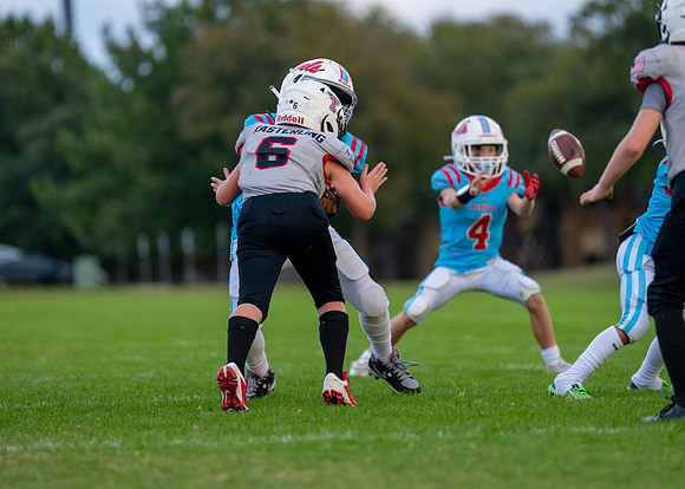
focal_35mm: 268
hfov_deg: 7.5
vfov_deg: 5.4
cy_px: 236
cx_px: 333
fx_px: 5204
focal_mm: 200
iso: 1000
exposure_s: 1/1250
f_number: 2.8
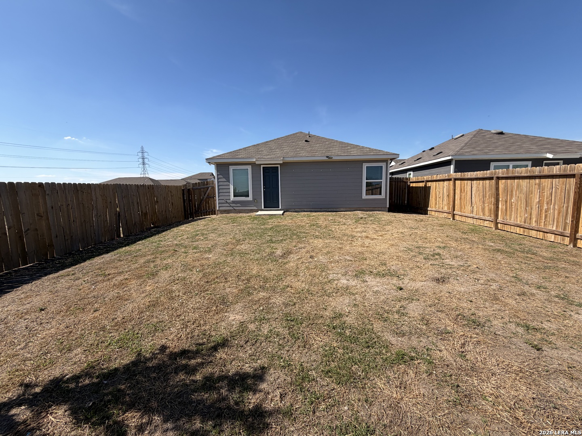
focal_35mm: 14
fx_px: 235
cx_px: 291
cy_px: 218
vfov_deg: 85.7
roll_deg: +1.7
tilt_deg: -5.8
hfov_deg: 102.1
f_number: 2.2
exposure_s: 1/820
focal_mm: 2.22
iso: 20
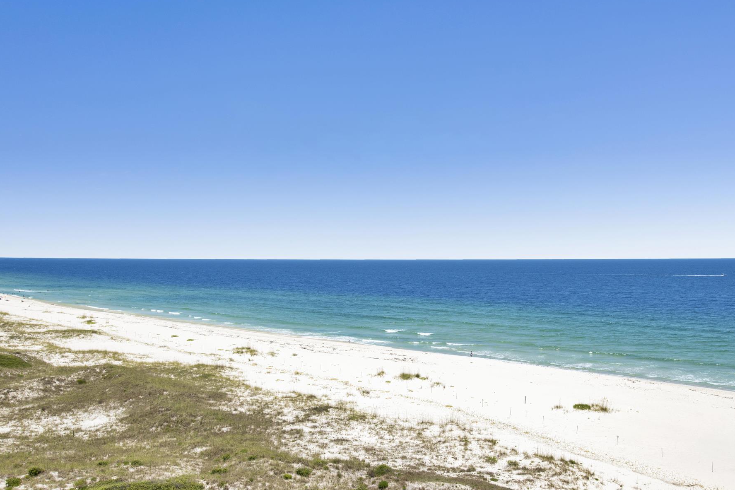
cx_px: 383
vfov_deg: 43.6
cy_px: 258
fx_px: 612
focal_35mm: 30
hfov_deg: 61.9
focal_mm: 26
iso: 200
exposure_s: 1/500
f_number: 11
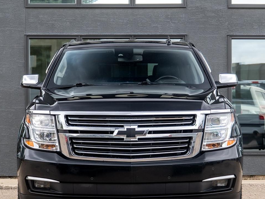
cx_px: 133
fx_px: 857
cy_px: 89
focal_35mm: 112
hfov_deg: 17.6
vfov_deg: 13.2
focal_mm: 48
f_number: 4
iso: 100
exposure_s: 1/160
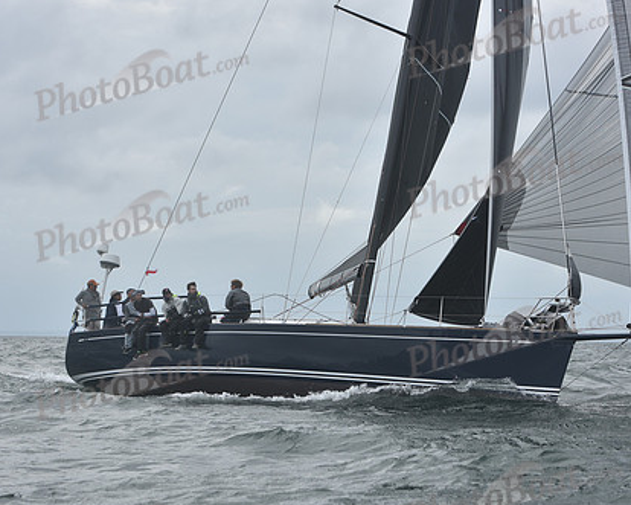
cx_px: 329
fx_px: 1718
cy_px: 280
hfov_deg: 20.8
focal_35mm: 92
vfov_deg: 16.7
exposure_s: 1/1250
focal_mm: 70
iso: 200
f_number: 5.6
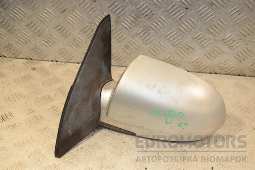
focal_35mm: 68
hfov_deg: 29.9
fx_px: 478
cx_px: 128
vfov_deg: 20.2
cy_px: 85
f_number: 6.3
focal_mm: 45
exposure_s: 1/200
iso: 800
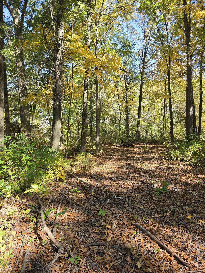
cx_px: 102
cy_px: 136
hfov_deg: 58.9
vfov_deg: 73.9
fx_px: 182
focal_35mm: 23
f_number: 1.4
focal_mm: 6.5
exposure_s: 1/359
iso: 32
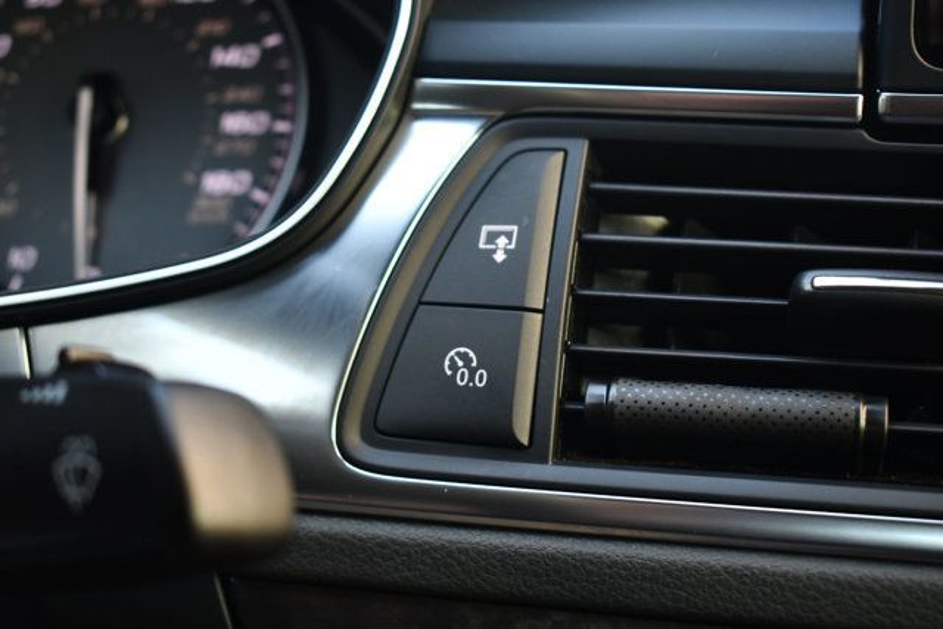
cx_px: 472
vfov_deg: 23.8
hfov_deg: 35.0
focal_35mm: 57
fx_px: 1493
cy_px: 314
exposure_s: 1/200
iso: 800
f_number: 4.8
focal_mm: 38
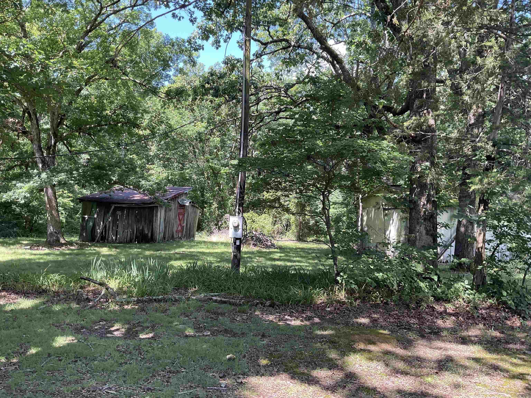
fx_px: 445
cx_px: 266
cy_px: 199
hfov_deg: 61.7
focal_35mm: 29
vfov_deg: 48.2
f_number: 1.8
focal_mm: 3
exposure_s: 1/120
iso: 20
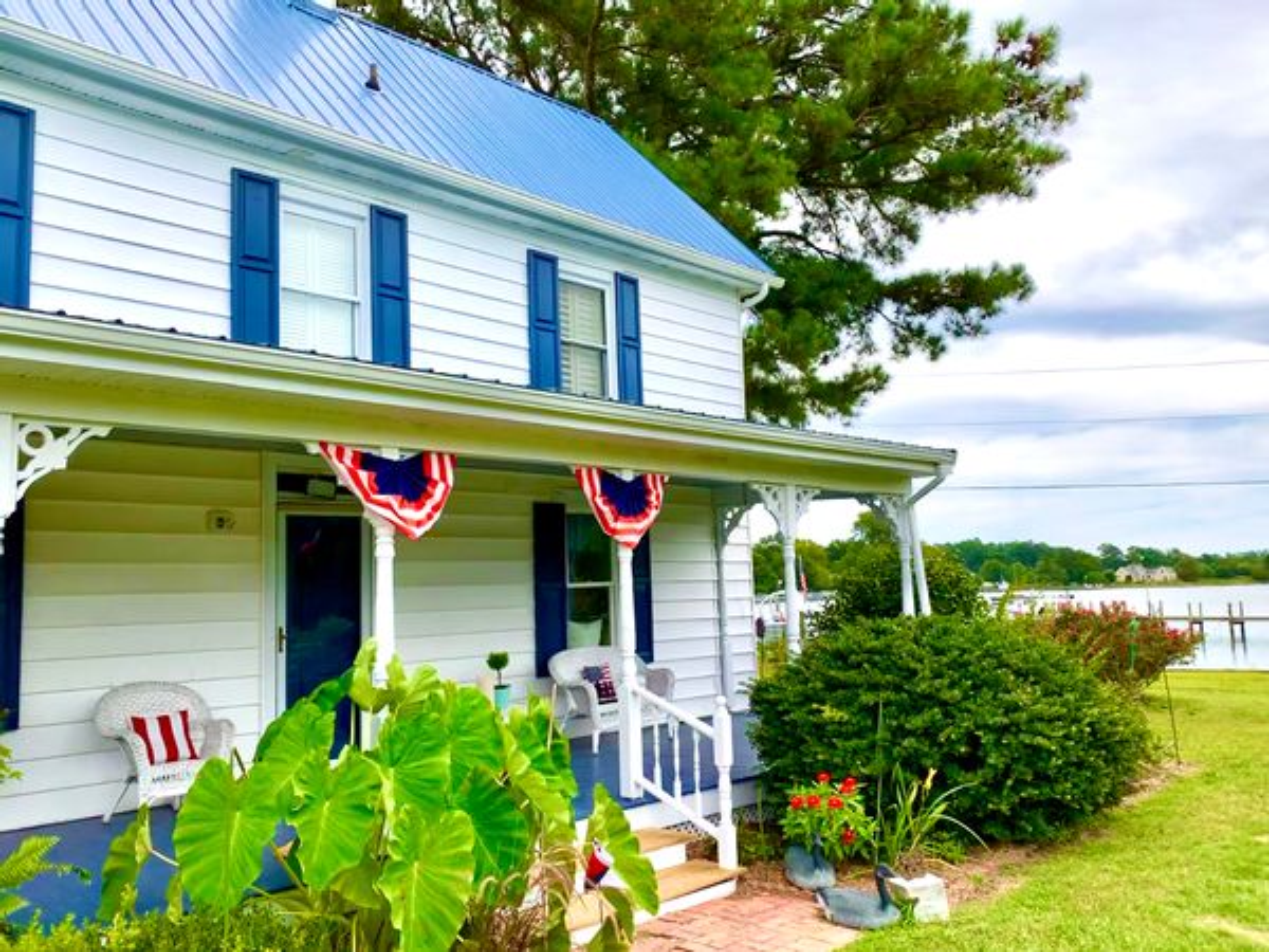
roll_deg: +1.6
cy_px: 476
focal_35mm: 26
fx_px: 953
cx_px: 634
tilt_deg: +5.4
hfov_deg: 67.3
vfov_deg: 53.1
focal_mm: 4.25
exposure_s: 1/1748
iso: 25
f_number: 1.8
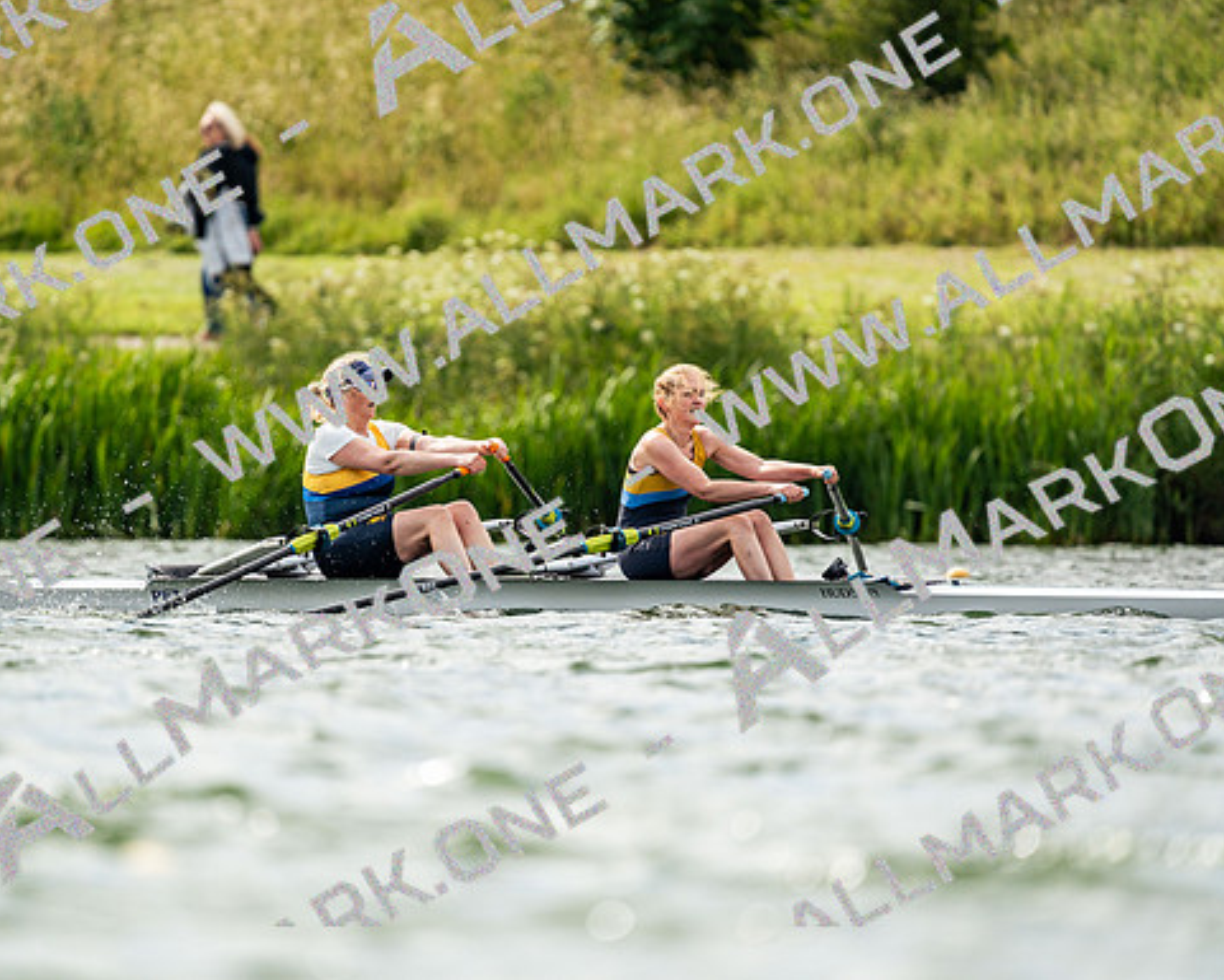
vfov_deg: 2.3
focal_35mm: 679
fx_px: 24602
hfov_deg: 2.8
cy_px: 490
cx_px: 509
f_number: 6.3
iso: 400
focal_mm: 600
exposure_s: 1/2000
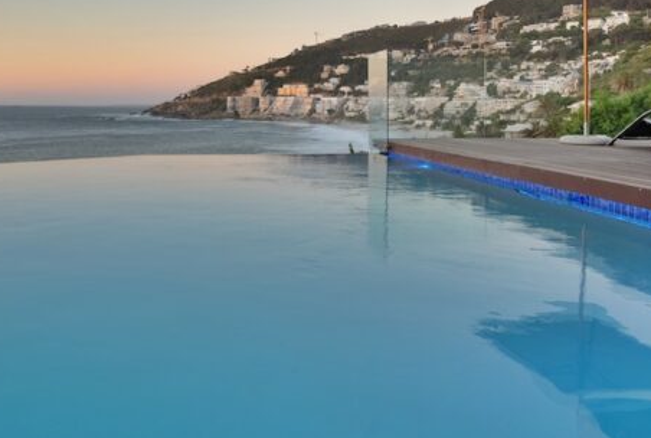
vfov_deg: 38.1
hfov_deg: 55.7
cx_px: 326
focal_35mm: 34
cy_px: 111
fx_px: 616
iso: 320
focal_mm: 13.2
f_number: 6.4
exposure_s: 1/60
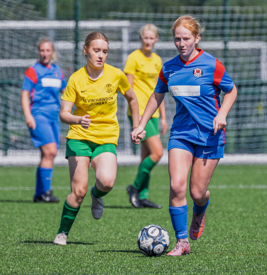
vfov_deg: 2.5
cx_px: 157
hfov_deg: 2.5
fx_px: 6218
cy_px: 122
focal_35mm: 703
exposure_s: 1/1250
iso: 360
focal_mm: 400
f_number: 5.6
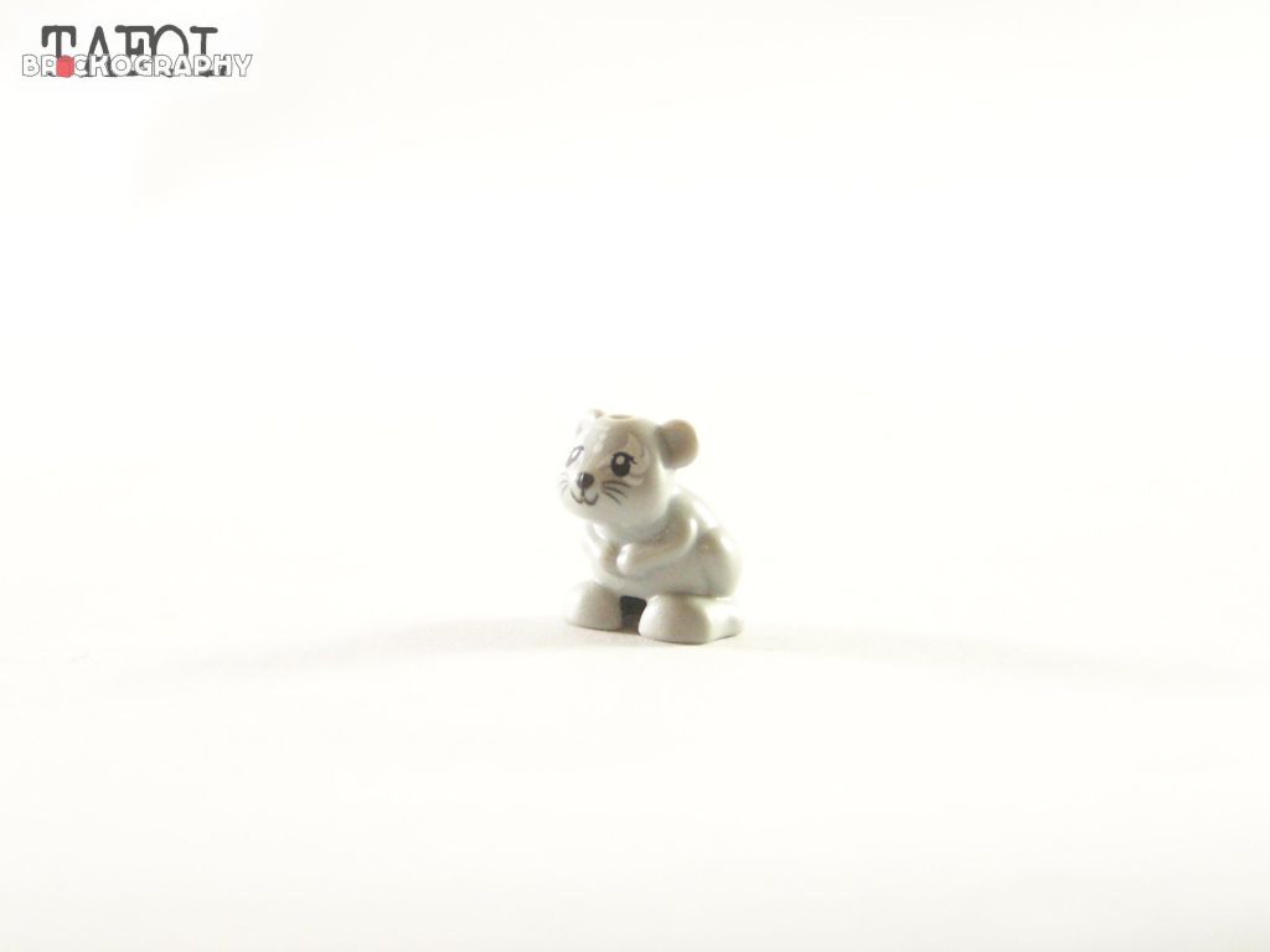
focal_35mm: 75
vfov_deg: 19.6
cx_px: 635
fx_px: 2752
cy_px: 476
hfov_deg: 26.0
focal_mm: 12.4
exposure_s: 1/45
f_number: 3.2
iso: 400
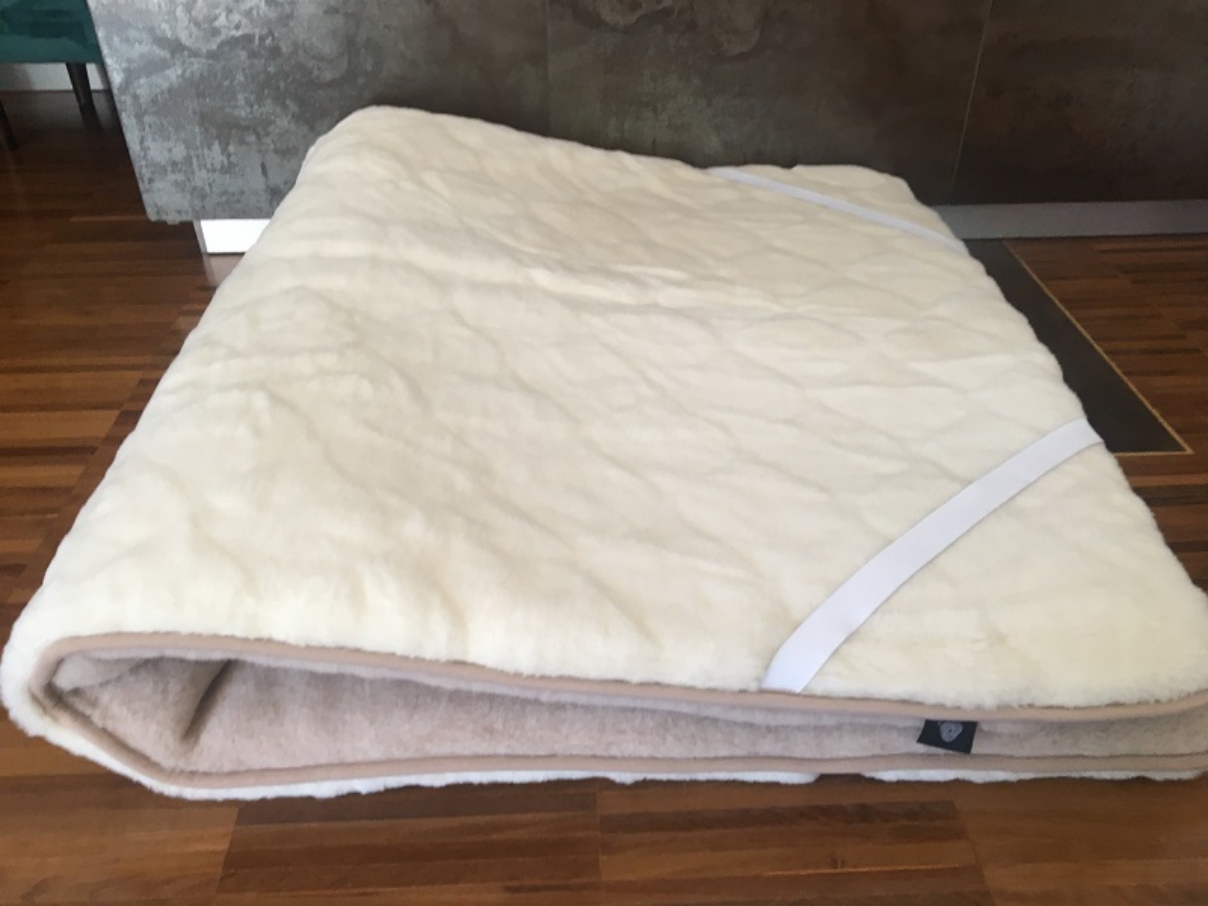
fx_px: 1012
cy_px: 453
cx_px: 604
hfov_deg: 61.7
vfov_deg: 48.2
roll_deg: -0.2
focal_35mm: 29
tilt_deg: -35.5
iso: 40
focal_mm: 4.15
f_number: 2.2
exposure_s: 1/33
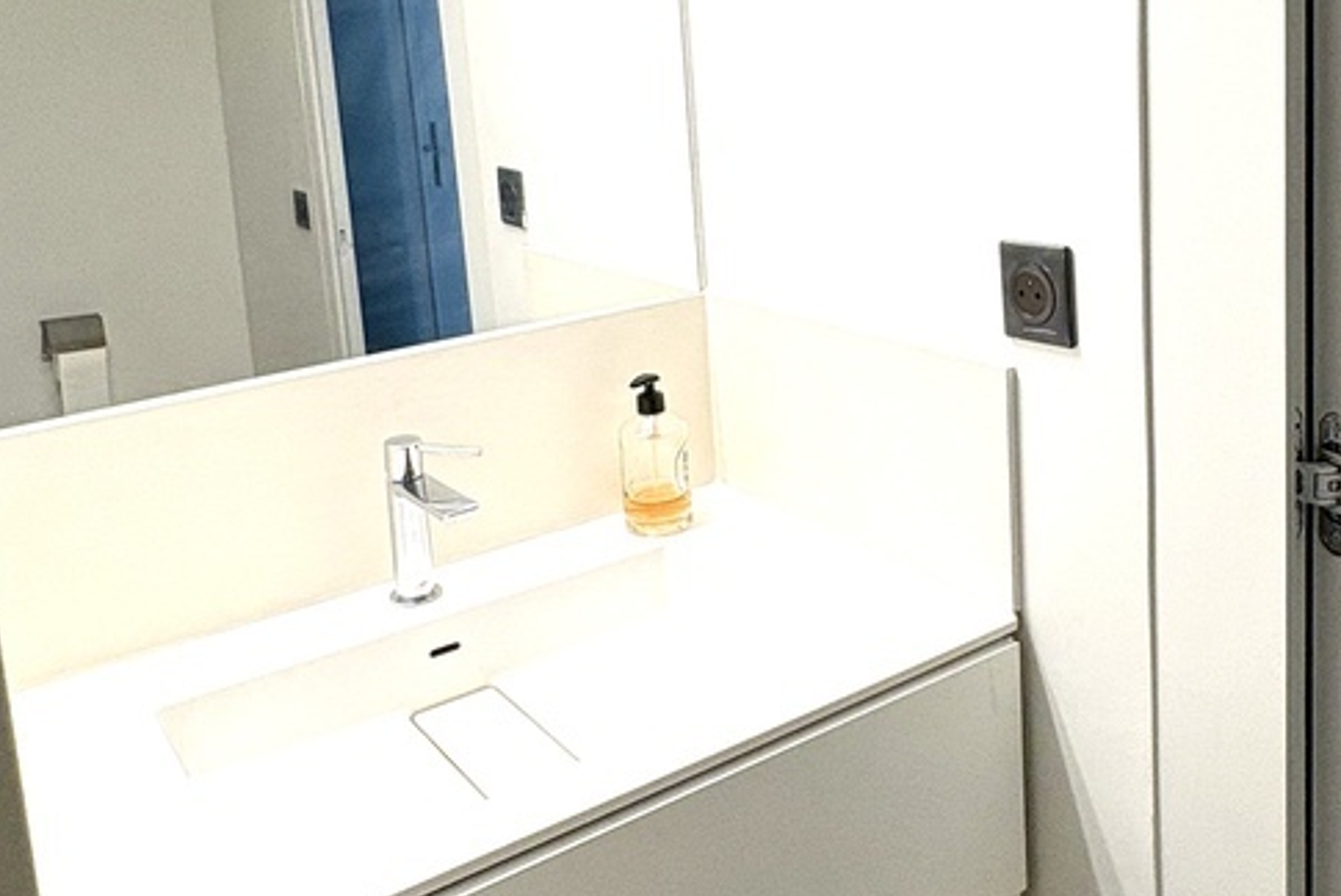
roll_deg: +3.5
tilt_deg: -6.9
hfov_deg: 52.8
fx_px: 1342
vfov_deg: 36.0
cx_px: 785
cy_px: 216
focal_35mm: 36
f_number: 2.2
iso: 64
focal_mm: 2.22
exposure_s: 1/100
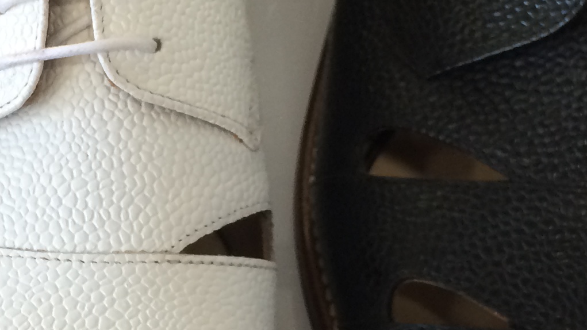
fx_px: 1572
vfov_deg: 12.0
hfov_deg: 20.8
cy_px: 185
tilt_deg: -55.8
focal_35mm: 101
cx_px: 83
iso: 50
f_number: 2.2
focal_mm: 4.15
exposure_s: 1/30
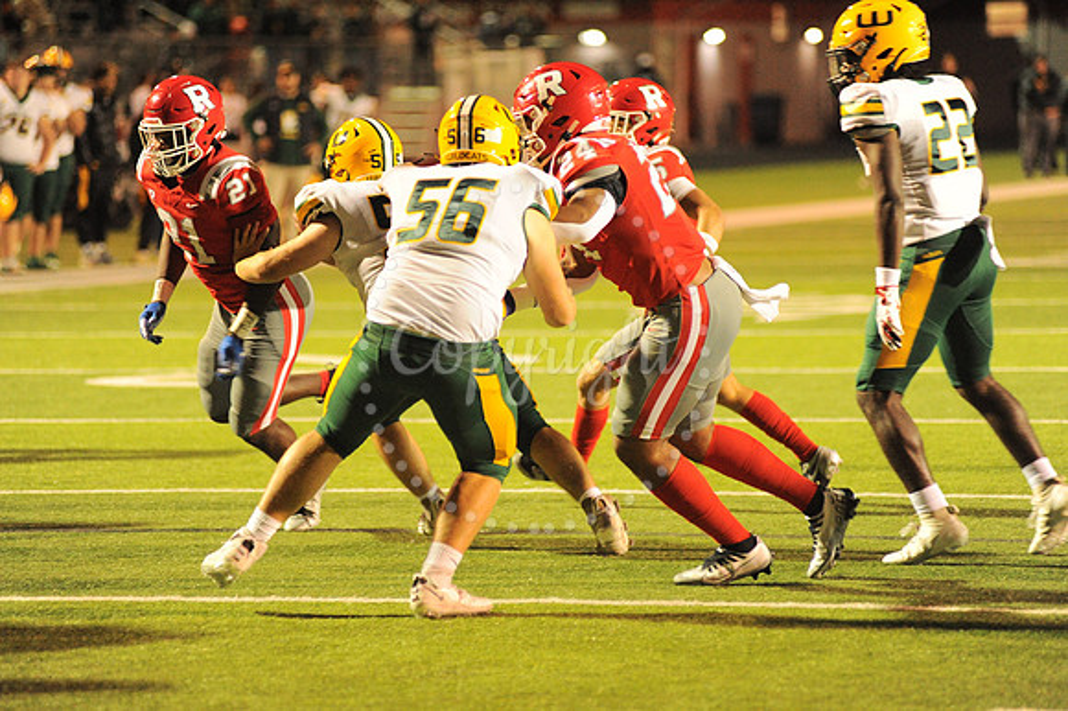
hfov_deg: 10.3
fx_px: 5930
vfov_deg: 6.9
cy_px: 356
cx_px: 534
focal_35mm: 200
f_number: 3.2
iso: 5000
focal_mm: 200
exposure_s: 1/320
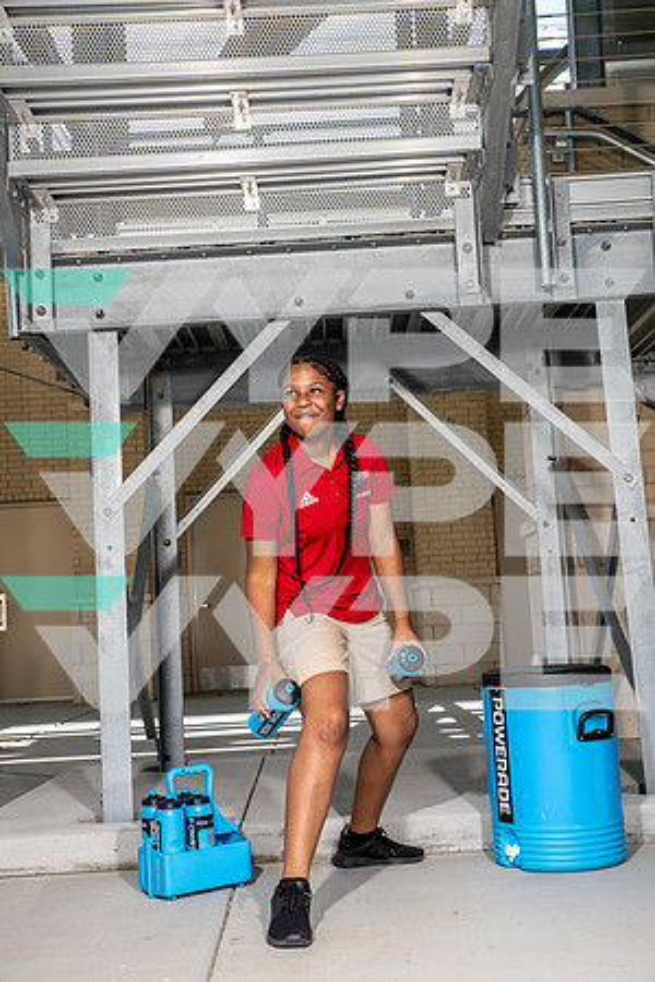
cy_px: 491
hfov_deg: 29.2
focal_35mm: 46
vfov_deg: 42.7
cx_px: 328
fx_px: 1255
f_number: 7.1
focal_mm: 46
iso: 200
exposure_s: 1/320
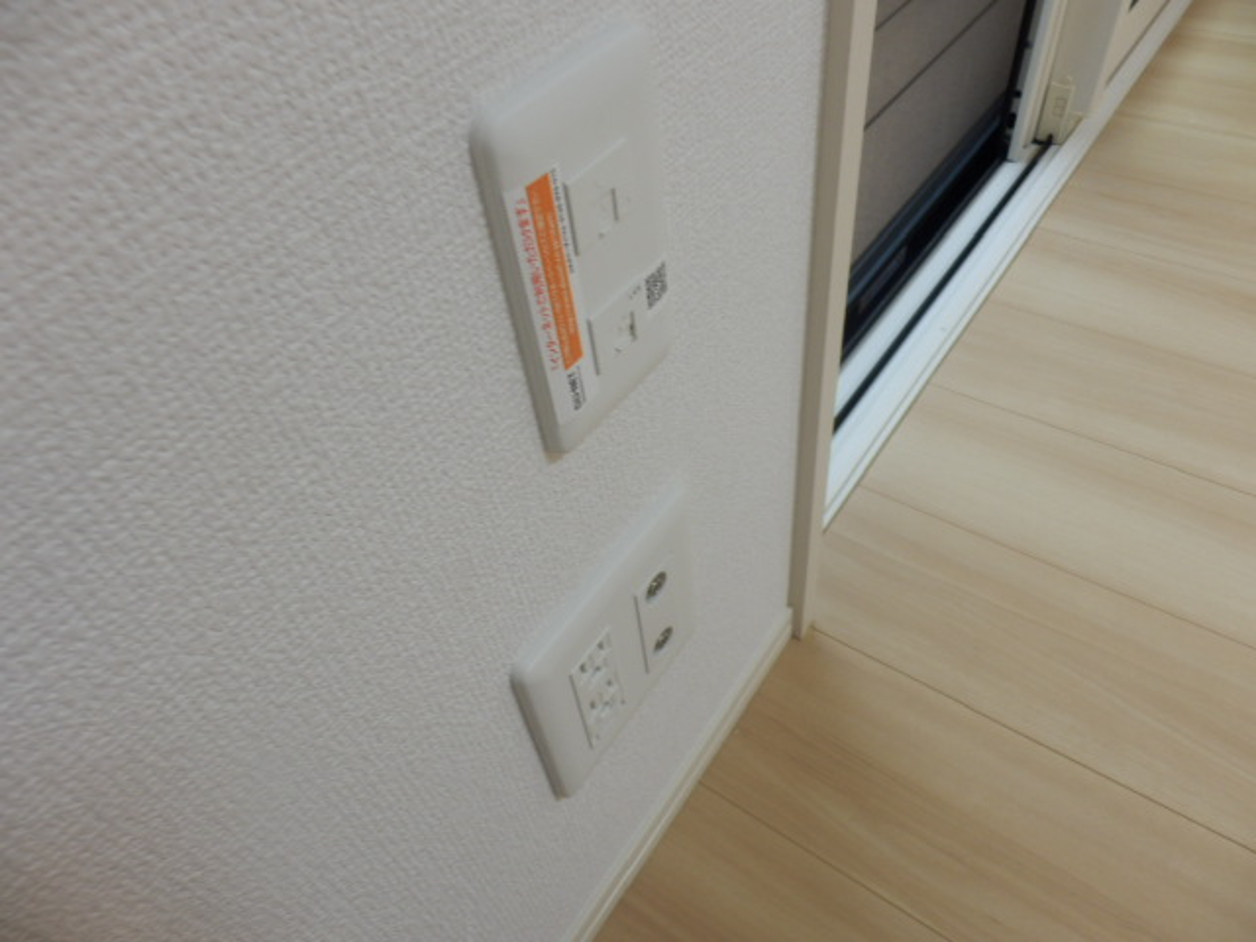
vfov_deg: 56.8
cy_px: 471
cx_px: 628
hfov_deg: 71.6
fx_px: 871
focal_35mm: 24
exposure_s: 1/30
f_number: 3
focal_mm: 4.2
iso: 100
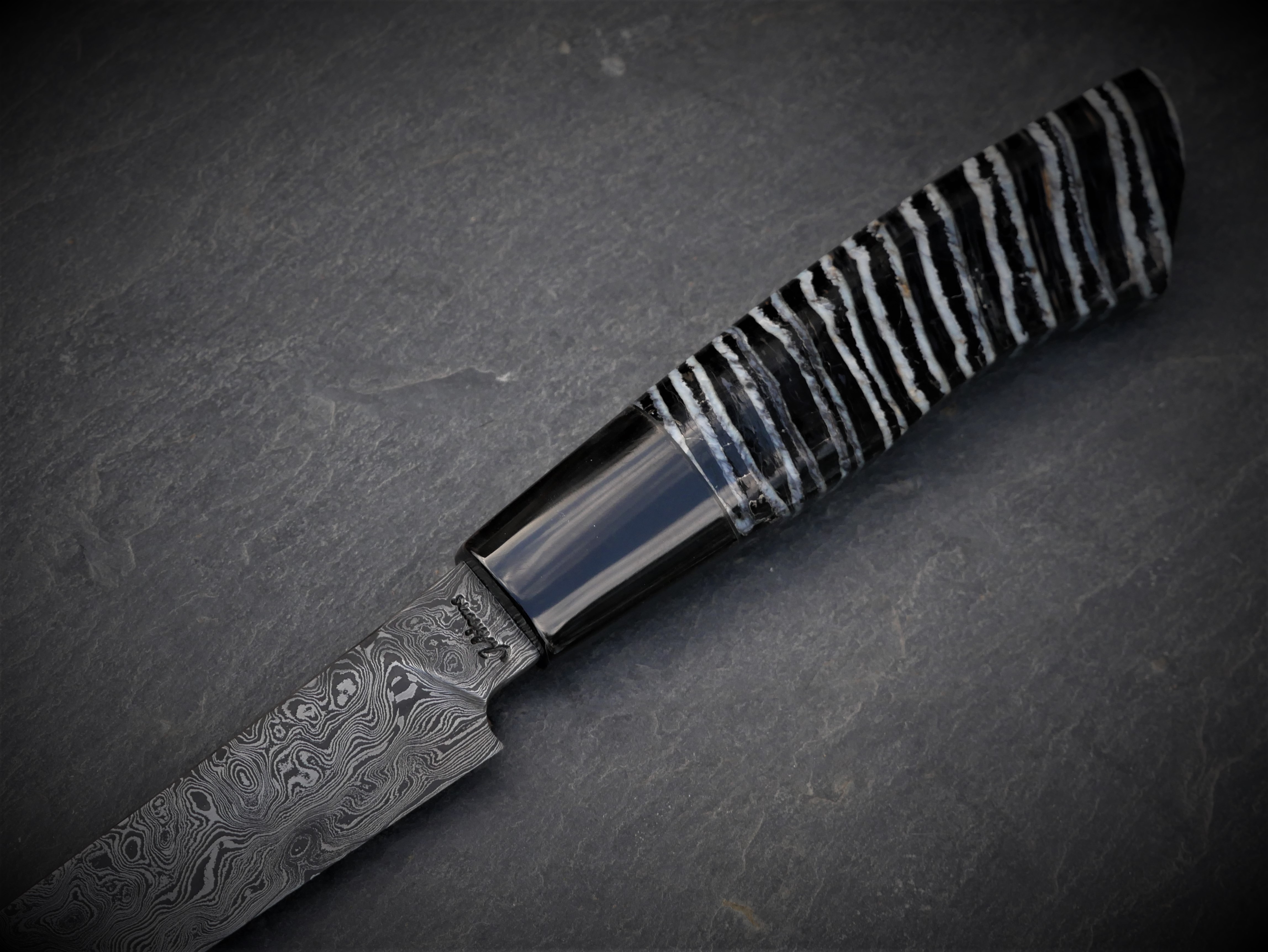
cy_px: 476
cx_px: 634
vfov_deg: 6.5
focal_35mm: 228
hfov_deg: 8.7
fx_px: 8355
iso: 800
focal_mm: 114
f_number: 5.6
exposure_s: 1/250
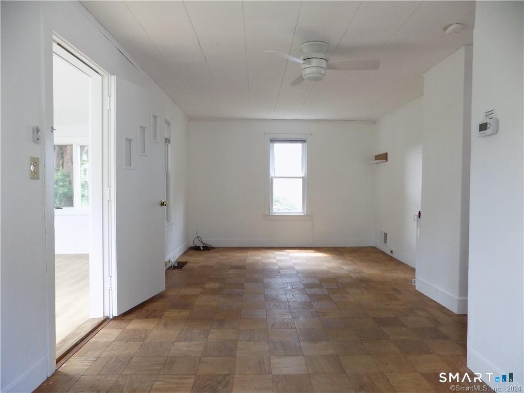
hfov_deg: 73.9
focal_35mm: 23
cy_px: 196
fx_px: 348
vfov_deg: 58.9
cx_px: 262
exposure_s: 1/30
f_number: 3.1
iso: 250
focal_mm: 4
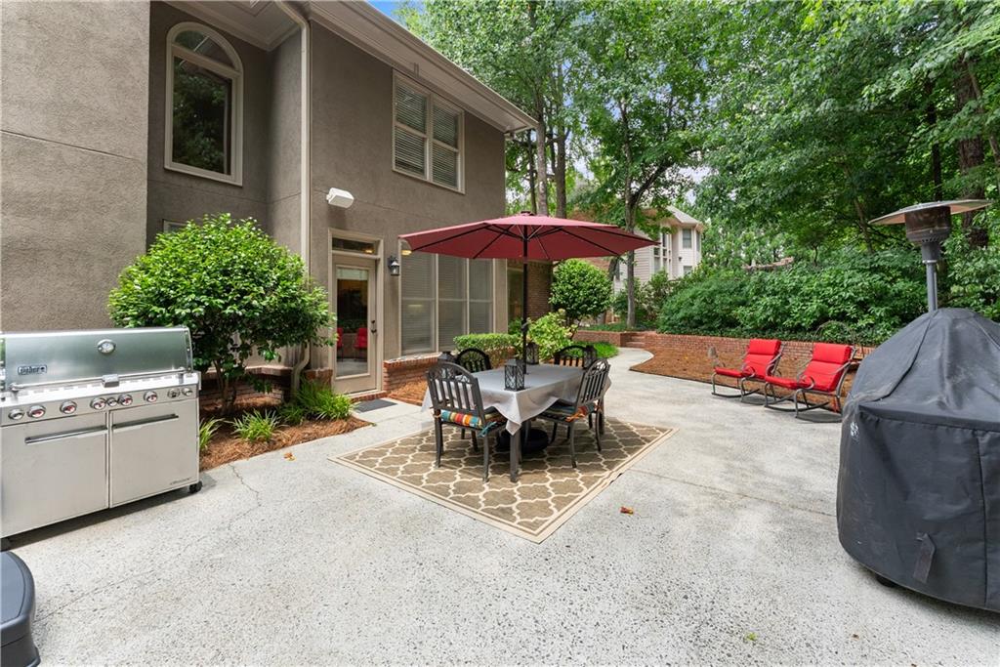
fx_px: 389
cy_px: 334
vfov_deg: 81.2
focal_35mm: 14
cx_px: 500
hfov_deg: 104.2
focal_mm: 14
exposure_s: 1/250
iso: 640
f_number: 7.1
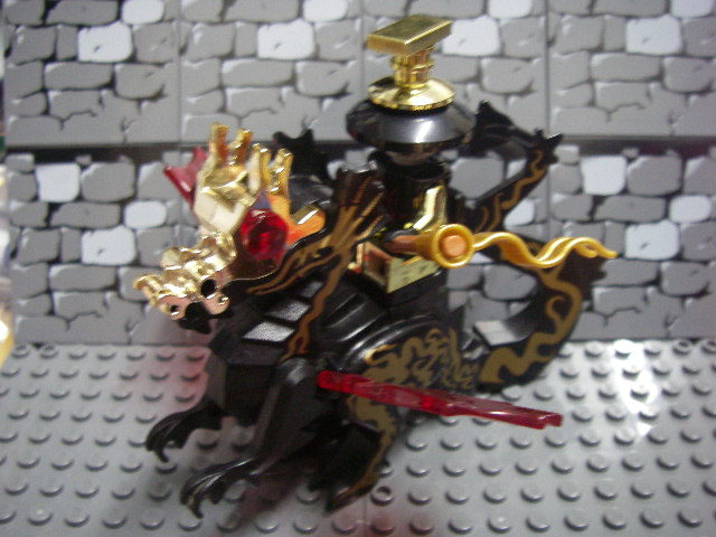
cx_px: 358
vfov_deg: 37.7
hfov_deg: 49.0
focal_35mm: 38
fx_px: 786
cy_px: 268
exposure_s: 1/4
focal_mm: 6.3
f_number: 3.3
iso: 320
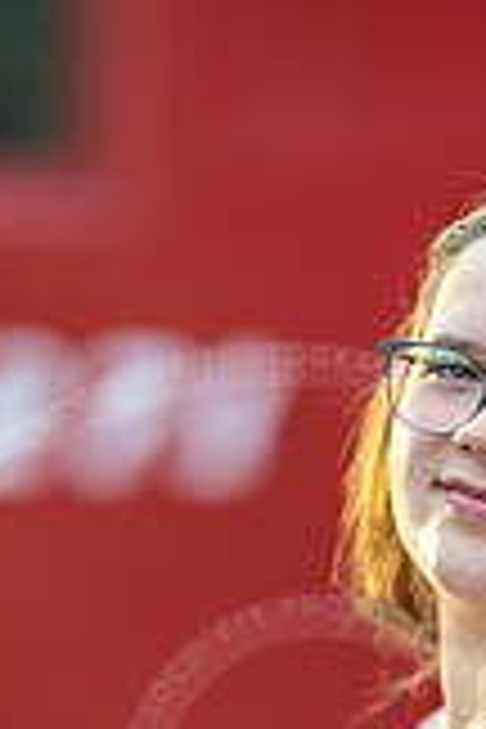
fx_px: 4779
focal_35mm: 236
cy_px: 891
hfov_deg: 5.8
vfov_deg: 8.6
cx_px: 400
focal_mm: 85
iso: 160
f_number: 1.2
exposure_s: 1/500
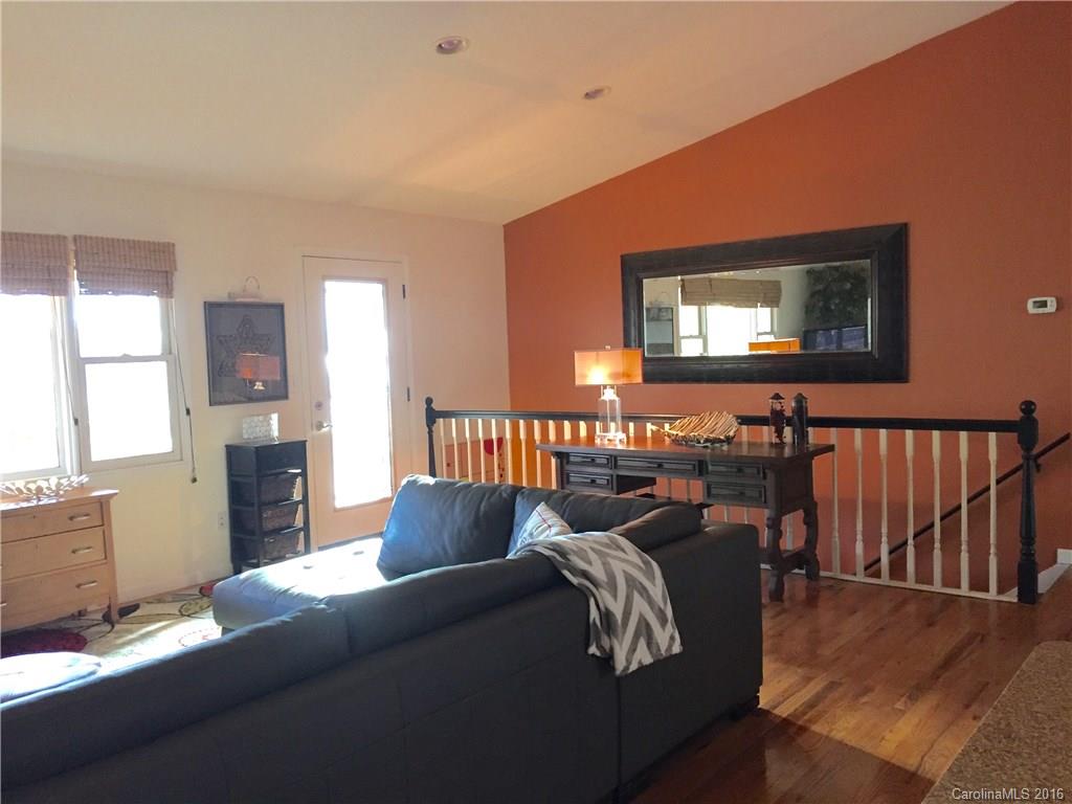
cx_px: 536
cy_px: 402
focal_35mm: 29
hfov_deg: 61.7
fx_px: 898
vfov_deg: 48.2
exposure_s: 1/30
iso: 160
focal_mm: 4.15
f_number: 2.2
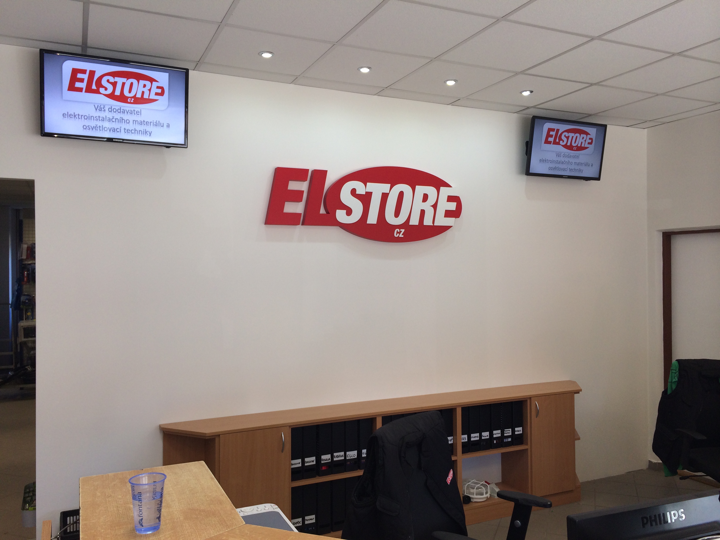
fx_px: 624
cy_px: 270
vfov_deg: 46.8
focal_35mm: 30
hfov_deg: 60.0
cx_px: 360
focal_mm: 4.12
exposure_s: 1/50
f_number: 2.2
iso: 40
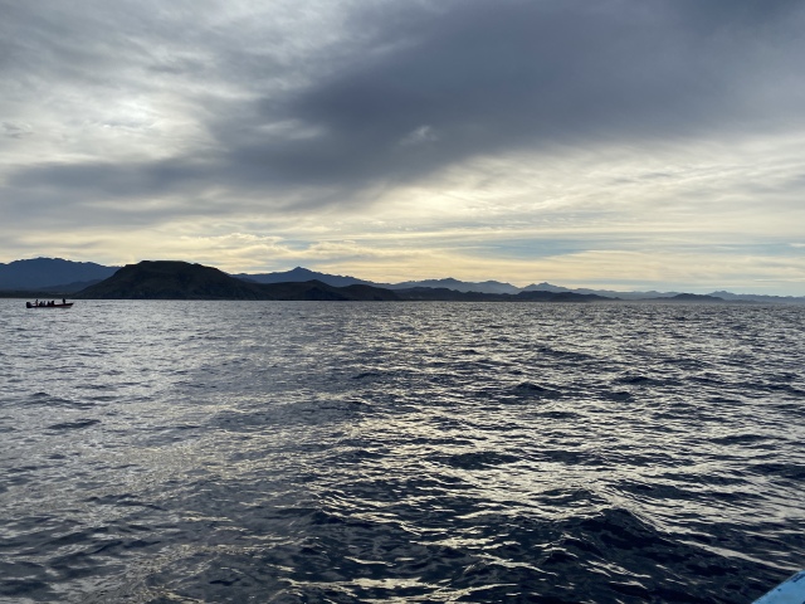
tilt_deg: -0.3
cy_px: 302
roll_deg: -0.6
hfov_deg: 67.3
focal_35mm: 26
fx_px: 605
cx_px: 402
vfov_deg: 53.1
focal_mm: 4.25
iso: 32
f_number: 1.8
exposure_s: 1/5495
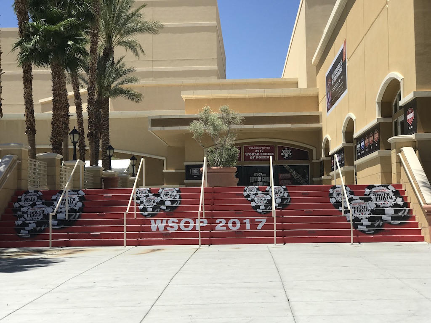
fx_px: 710
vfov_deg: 25.7
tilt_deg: +3.0
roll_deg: +0.7
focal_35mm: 57
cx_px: 216
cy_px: 162
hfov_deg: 33.8
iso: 20
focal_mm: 6.6
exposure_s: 1/1140
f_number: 2.8
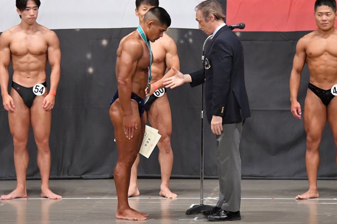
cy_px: 98
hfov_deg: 8.9
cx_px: 169
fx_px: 2170
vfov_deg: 5.9
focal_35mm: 232
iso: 6400
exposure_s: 1/400
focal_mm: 135
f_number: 5.6
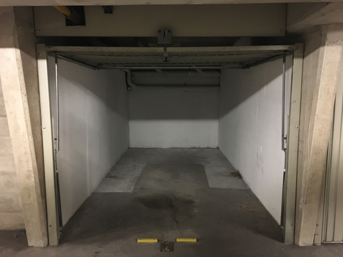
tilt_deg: -9.2
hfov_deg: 61.7
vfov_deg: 48.2
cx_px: 172
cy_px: 128
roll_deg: -0.3
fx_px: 287
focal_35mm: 29
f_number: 2.2
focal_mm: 4.15
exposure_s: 1/17
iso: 500
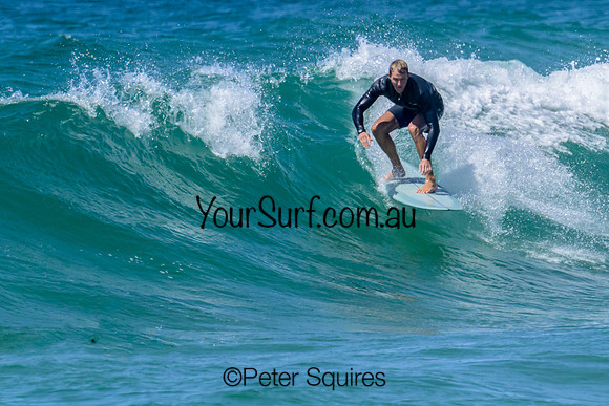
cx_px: 403
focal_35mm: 1087
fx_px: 18389
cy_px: 130
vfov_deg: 1.3
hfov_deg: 1.9
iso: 1600
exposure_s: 1/2000
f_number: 16
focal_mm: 800
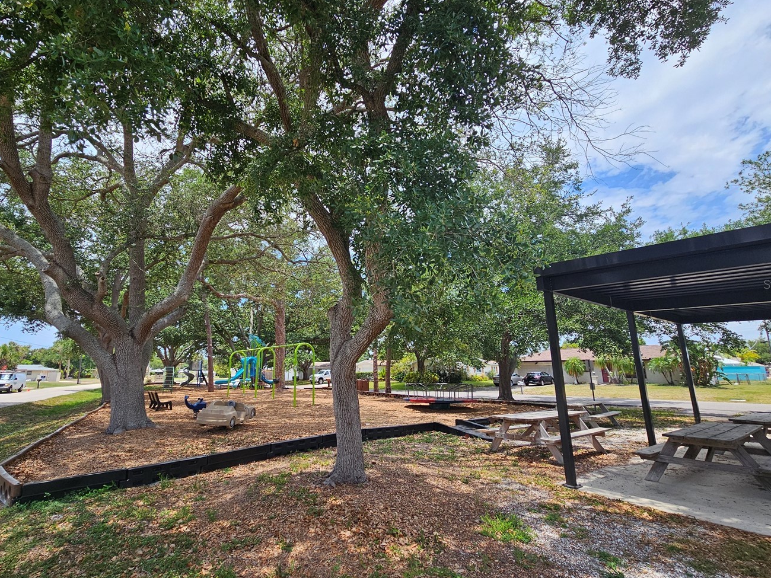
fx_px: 356
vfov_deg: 78.1
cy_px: 284
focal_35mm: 16
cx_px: 345
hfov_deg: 94.2
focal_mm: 2.2
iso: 50
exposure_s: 1/1135
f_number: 2.2
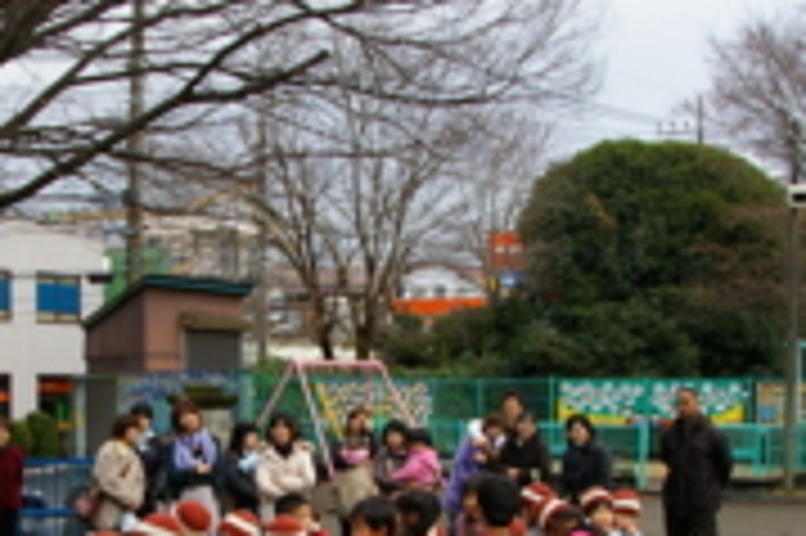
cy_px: 401
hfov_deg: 29.6
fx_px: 1499
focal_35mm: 67
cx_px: 194
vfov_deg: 20.1
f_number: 5.6
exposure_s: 1/60
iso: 200
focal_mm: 20
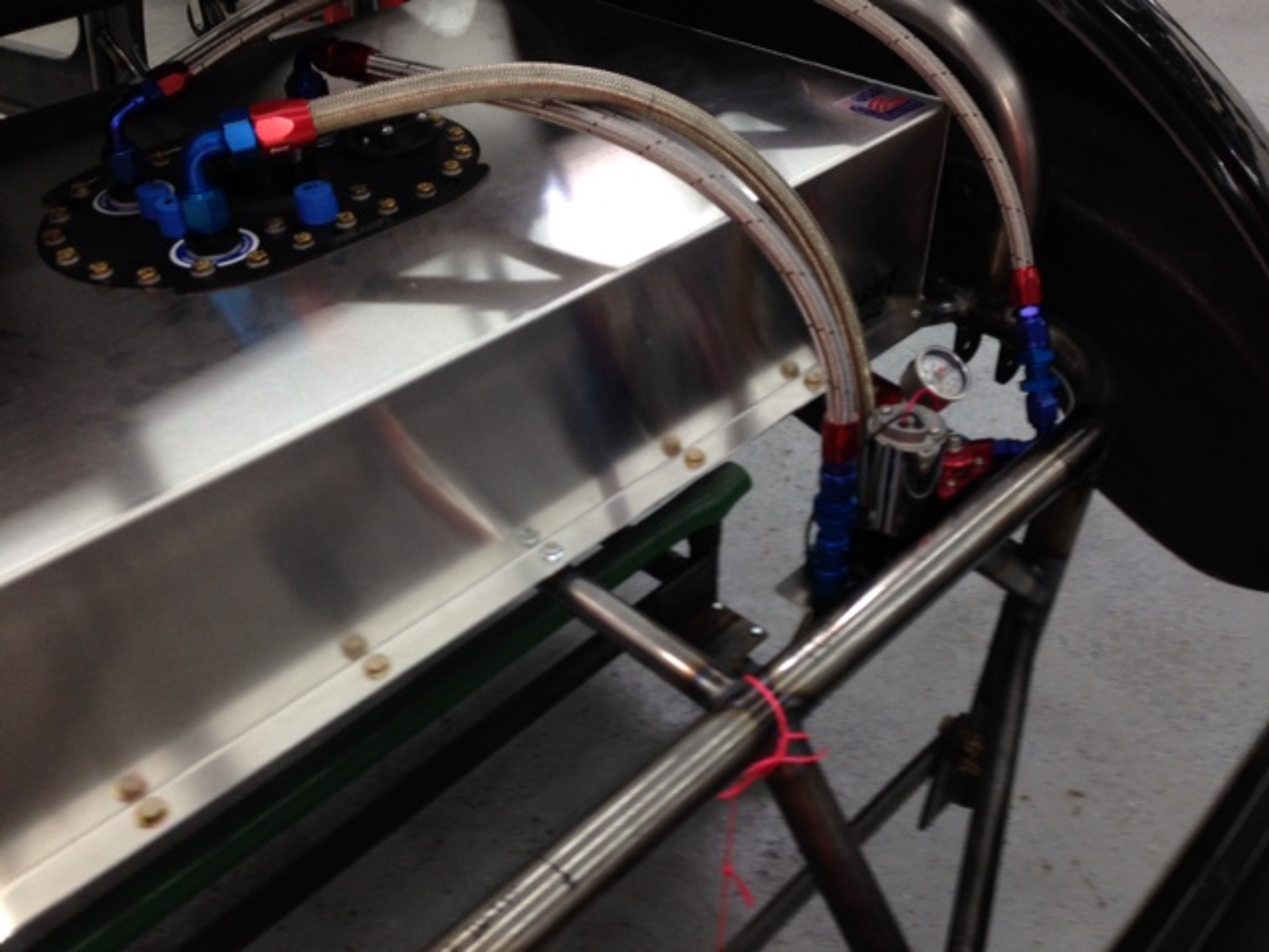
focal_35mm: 33
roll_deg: +1.2
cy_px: 476
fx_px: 1210
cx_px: 634
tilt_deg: -41.2
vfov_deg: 42.9
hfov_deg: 55.4
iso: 50
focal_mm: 4.12
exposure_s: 1/50
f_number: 2.4
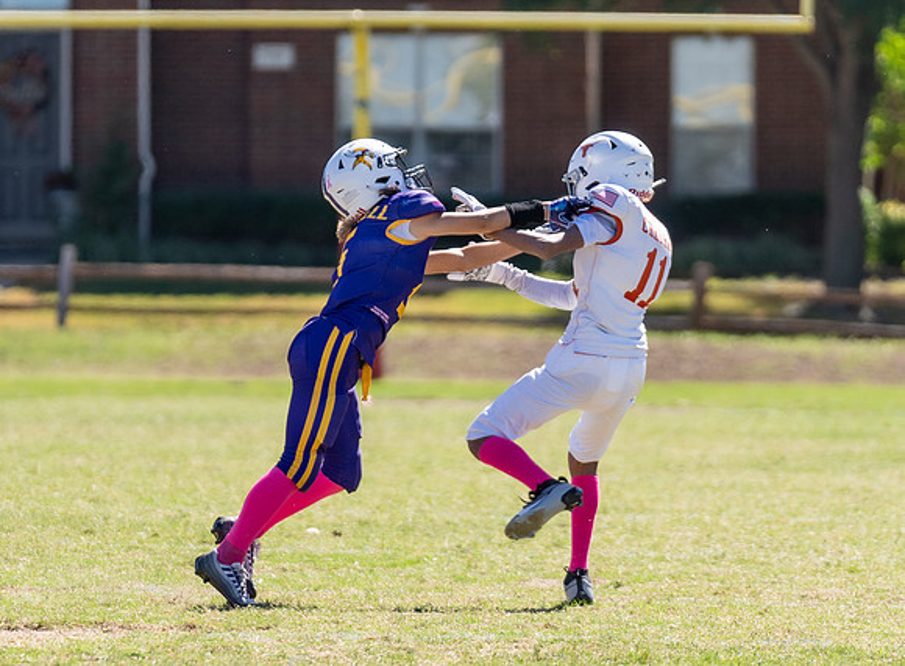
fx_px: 13823
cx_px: 369
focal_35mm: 532
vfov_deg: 2.8
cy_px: 352
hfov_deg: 3.7
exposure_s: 1/1250
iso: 100
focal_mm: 200
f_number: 2.8
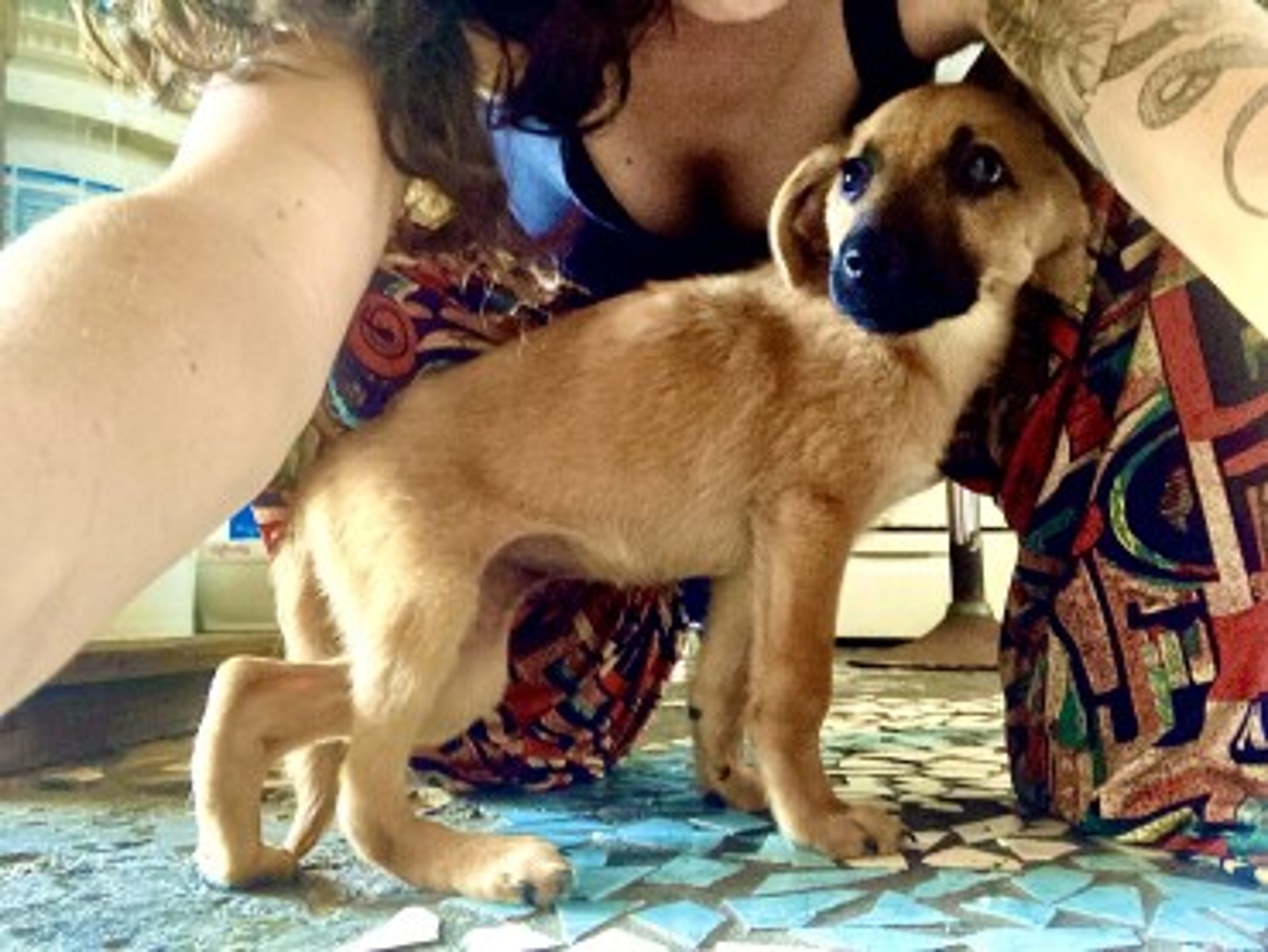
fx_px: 1173
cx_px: 634
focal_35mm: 32
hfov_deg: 56.8
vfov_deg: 44.2
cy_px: 476
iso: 640
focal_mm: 2.87
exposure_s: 1/15
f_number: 2.2
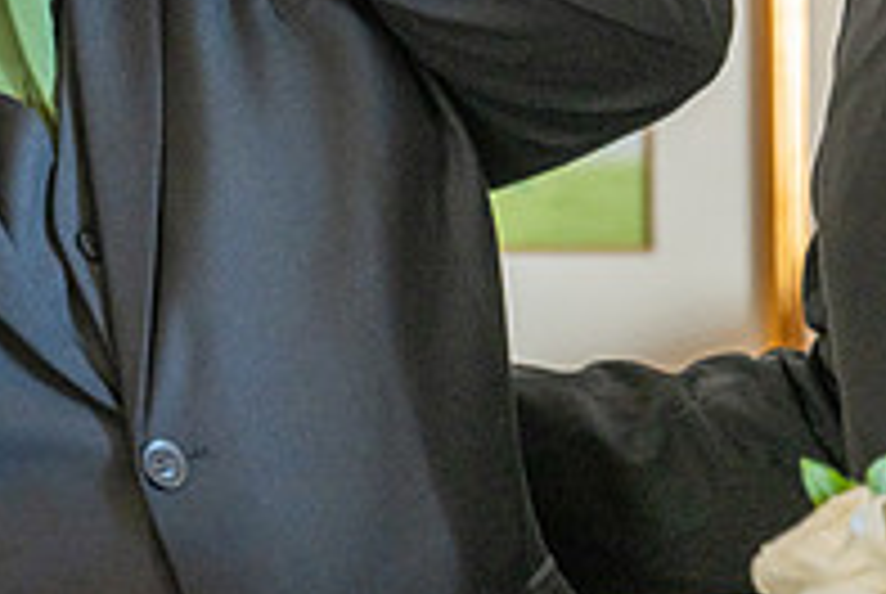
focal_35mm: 206
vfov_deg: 6.6
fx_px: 5077
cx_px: 103
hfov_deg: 9.9
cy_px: -245
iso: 800
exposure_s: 1/160
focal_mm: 70
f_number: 2.8
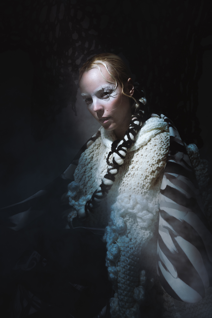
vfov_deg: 57.2
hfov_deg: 40.0
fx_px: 292
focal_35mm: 33
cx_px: 106
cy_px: 159
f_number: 8
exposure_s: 1/125
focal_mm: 33
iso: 100
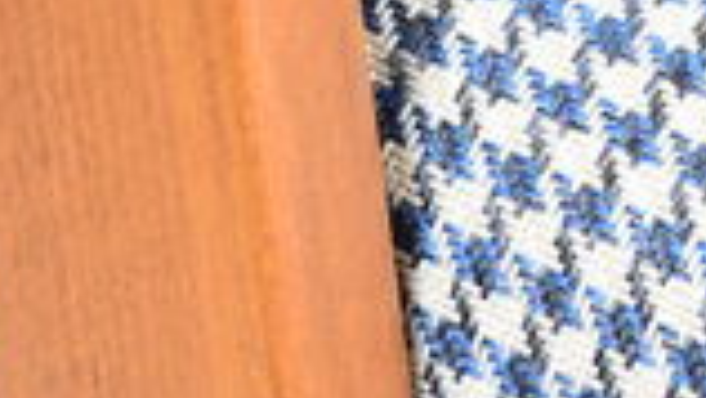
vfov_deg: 4.8
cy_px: 664
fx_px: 4700
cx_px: 143
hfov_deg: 8.6
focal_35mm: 251
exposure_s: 1/125
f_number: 5
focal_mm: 42
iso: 2000
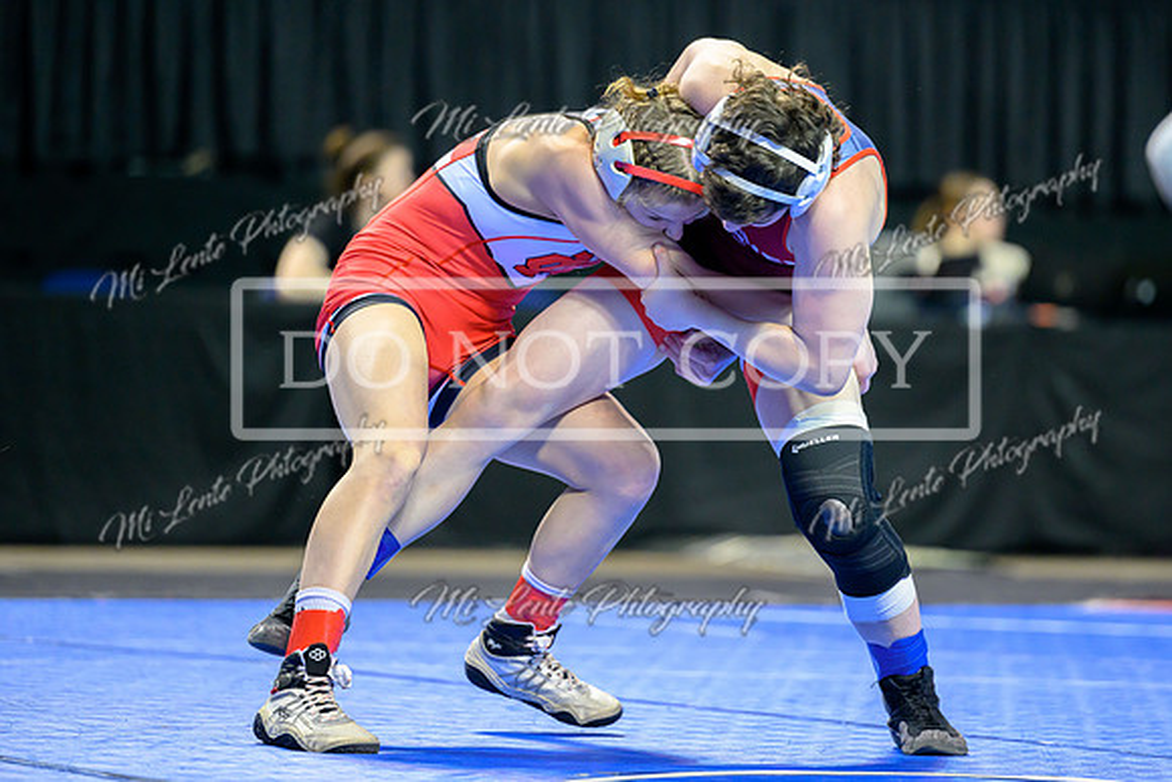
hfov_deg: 9.1
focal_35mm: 226
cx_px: 659
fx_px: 7357
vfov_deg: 6.1
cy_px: 346
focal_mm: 200
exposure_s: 1/800
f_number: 2.8
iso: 3200
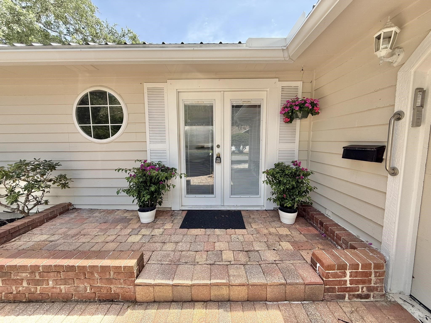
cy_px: 162
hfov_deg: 102.1
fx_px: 174
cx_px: 216
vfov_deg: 85.7
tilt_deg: -6.3
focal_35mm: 14
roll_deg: +0.0
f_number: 2.2
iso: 50
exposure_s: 1/370
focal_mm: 2.22
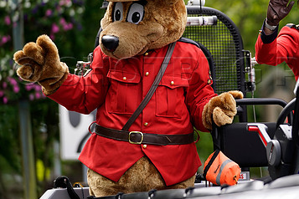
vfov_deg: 6.4
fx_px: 1794
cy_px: 63
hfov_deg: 9.5
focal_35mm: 216
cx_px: 216
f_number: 2.8
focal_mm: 133
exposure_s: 1/400
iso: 250
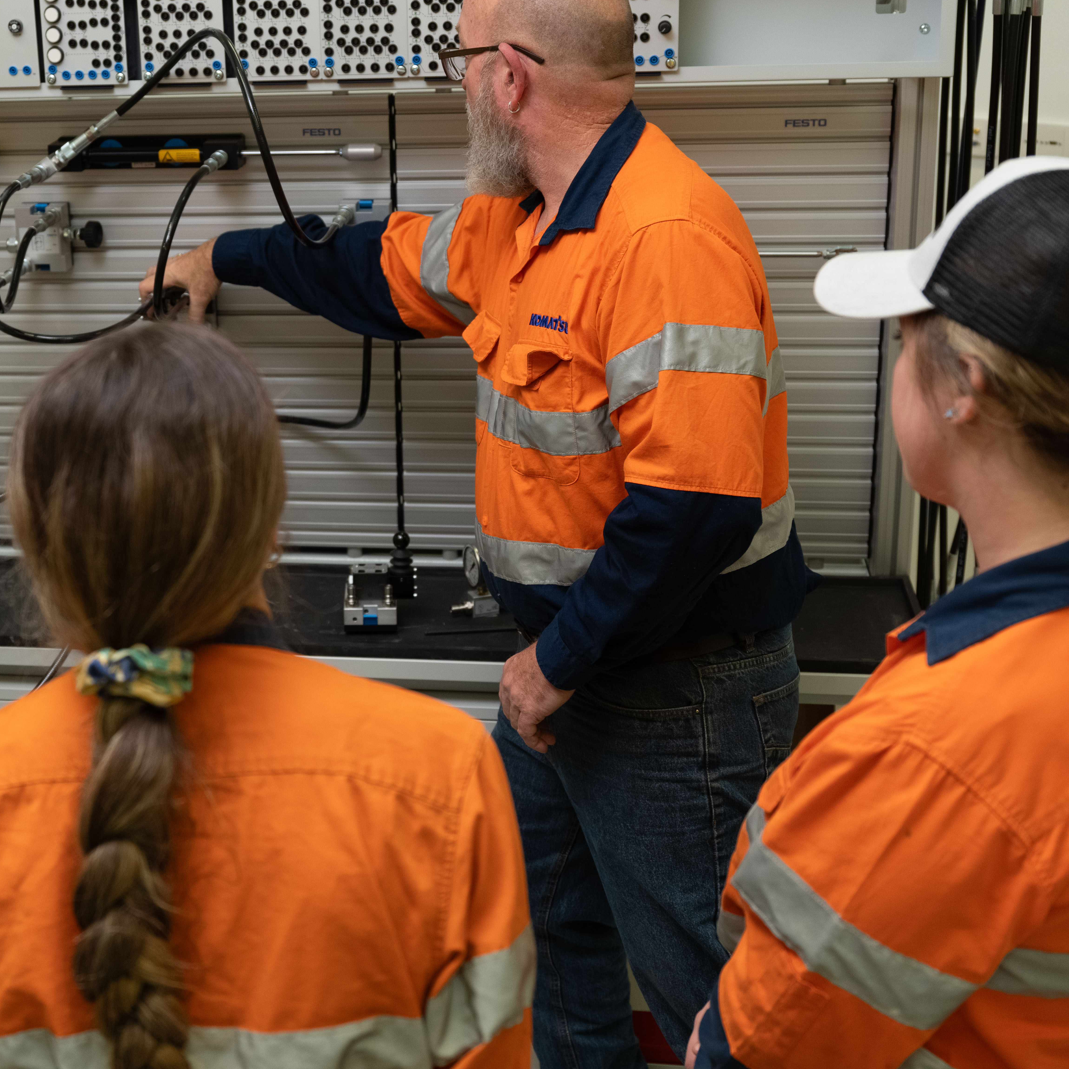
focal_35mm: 57
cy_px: 448
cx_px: 242
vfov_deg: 30.0
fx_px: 1992
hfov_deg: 29.5
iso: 800
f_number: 4
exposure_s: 1/200
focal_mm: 45
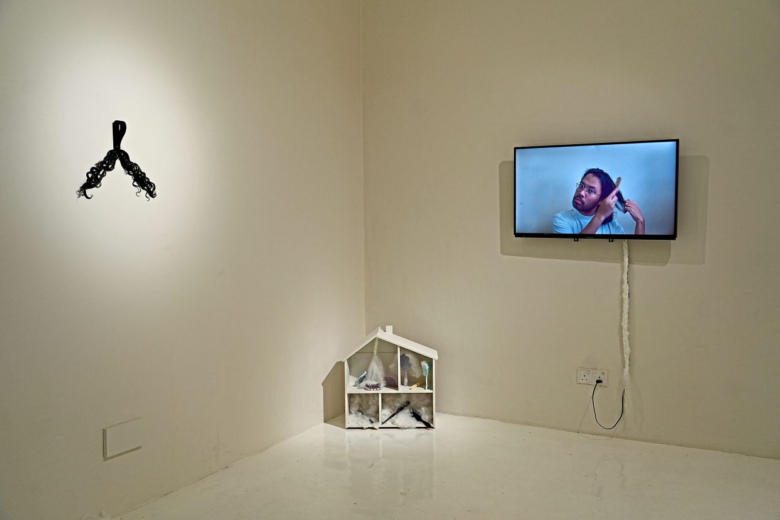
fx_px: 715
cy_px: 260
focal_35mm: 33
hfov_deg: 57.2
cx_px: 390
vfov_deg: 39.9
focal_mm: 33
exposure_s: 1/160
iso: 640
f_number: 4
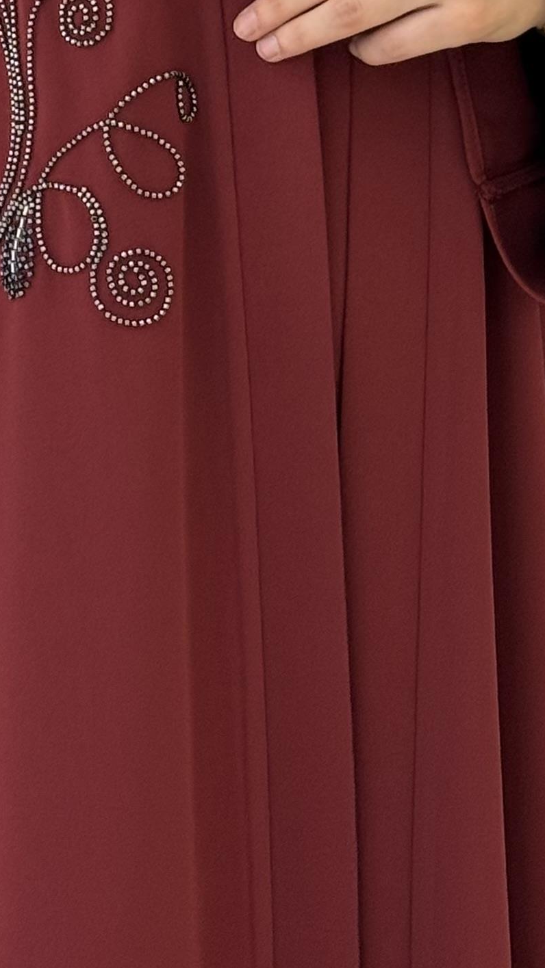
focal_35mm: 149
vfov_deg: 13.7
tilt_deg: -3.0
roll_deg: -0.8
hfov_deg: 8.1
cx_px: 90
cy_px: -385
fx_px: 3828
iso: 64
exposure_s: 1/100
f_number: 1.78
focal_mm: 6.76
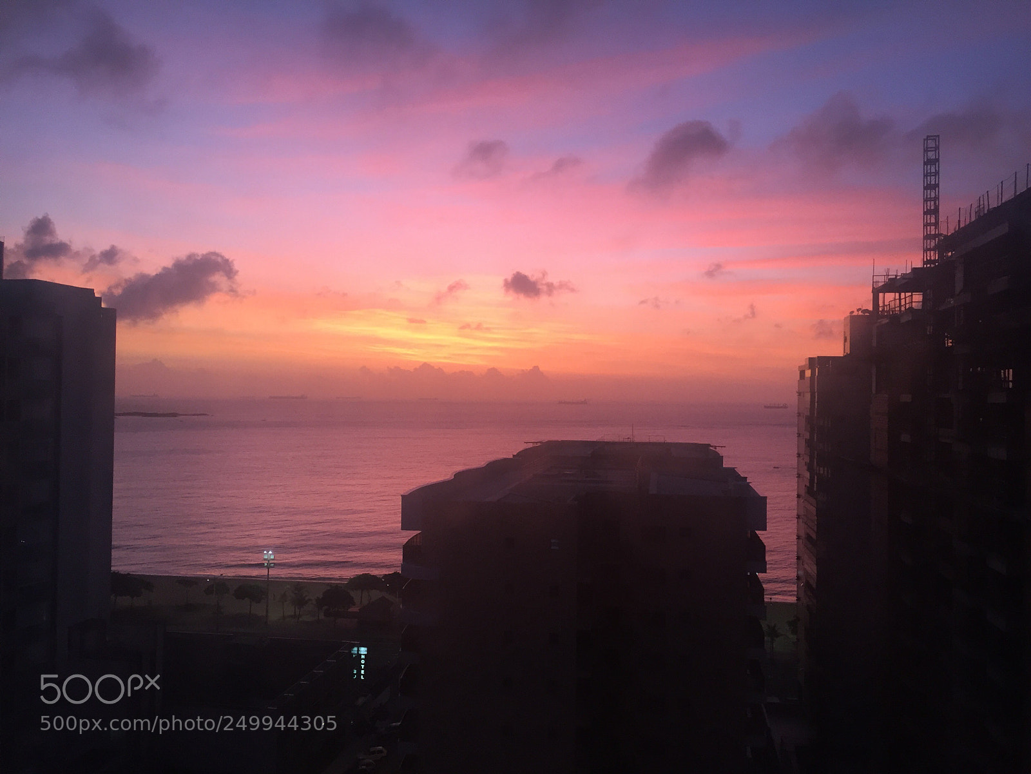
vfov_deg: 48.2
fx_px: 864
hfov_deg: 61.7
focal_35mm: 29
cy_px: 387
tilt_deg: +0.6
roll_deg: -0.8
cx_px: 516
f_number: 2.2
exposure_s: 1/30
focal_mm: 4.15
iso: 40
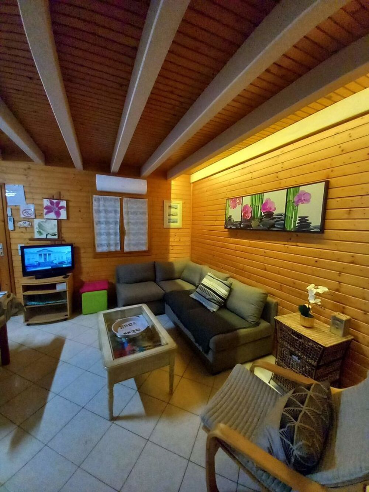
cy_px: 246
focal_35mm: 13
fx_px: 185
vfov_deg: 106.2
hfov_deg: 89.9
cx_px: 184
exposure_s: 1/14
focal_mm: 1.13
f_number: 2.2
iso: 500
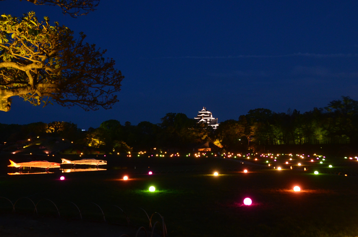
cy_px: 118
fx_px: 298
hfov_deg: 62.0
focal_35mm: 30
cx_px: 179
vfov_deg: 43.4
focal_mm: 20
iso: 1600
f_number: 3.5
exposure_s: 1/25
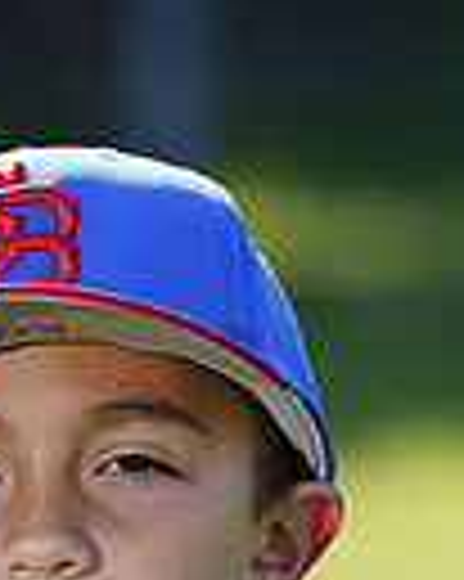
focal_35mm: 844
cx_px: 16
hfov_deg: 1.8
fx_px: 14505
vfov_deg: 2.3
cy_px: 998
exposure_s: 1/250
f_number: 5
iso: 100
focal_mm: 200
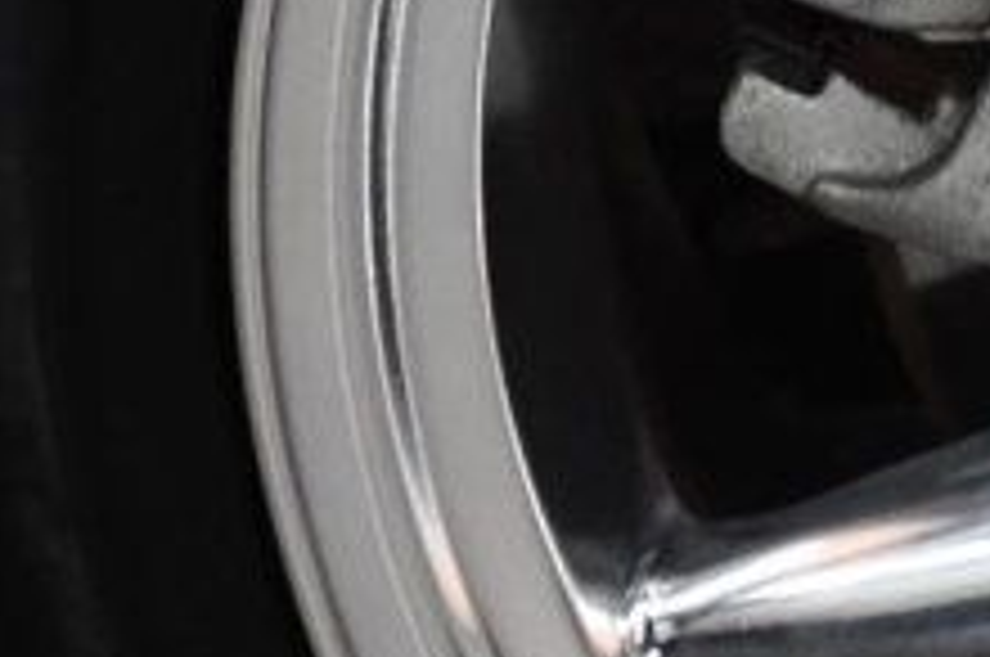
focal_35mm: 433
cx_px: 1652
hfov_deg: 4.7
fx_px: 11890
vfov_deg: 3.2
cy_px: 351
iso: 2200
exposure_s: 1/125
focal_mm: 62
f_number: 5
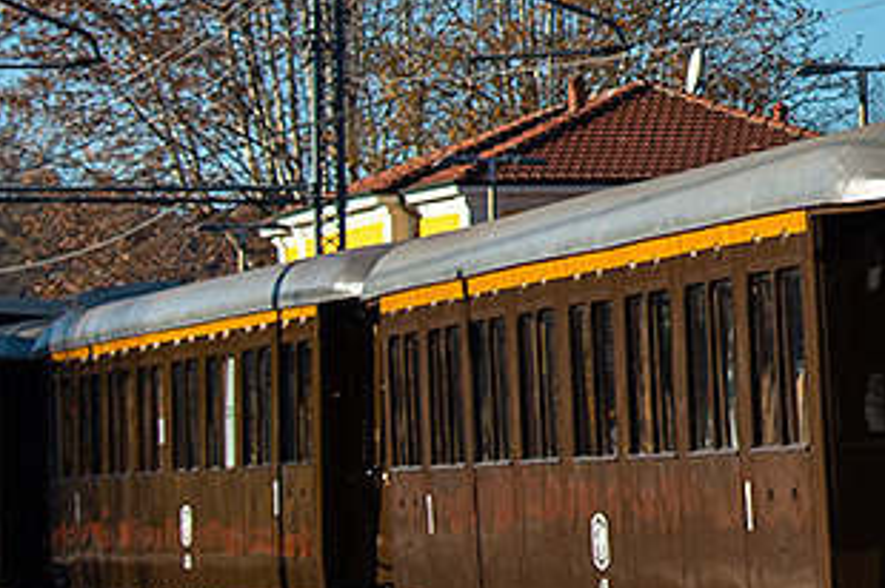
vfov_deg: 5.5
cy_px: -181
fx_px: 6090
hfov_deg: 8.2
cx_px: 1230
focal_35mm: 248
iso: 250
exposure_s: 1/800
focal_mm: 48
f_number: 6.3
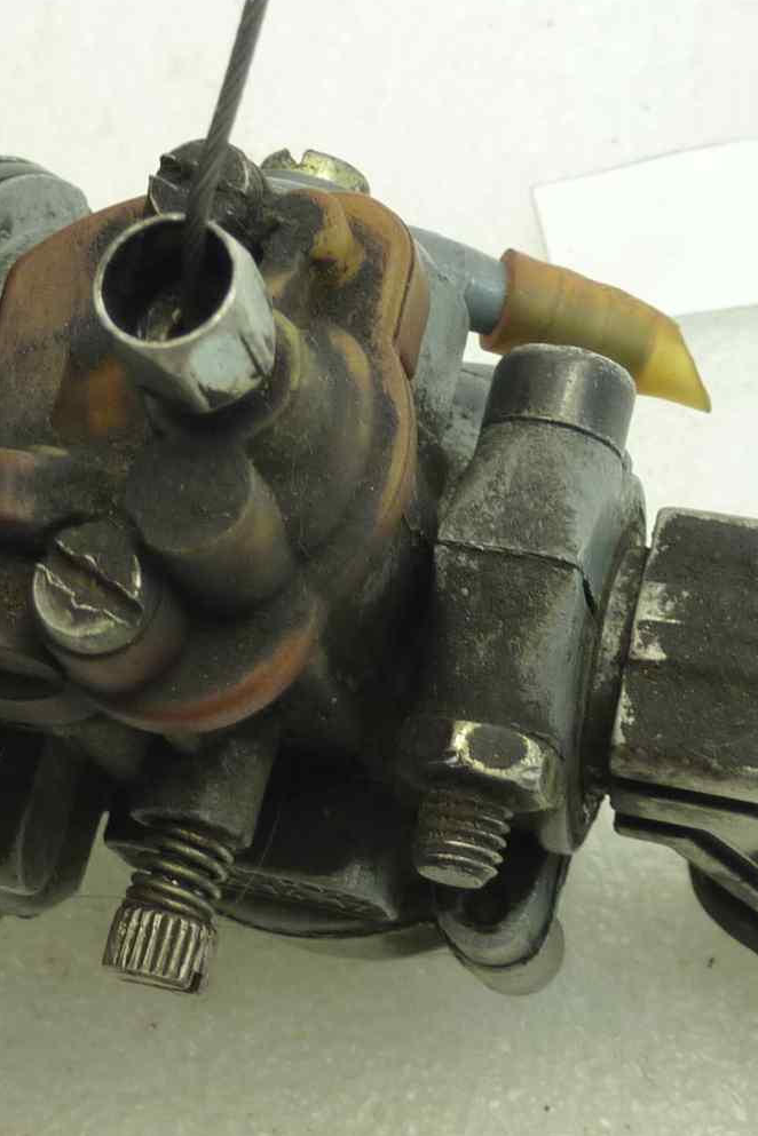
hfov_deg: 20.3
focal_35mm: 67
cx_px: 291
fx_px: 2116
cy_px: 537
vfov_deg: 30.1
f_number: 3.3
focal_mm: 4.1
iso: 125
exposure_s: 1/15
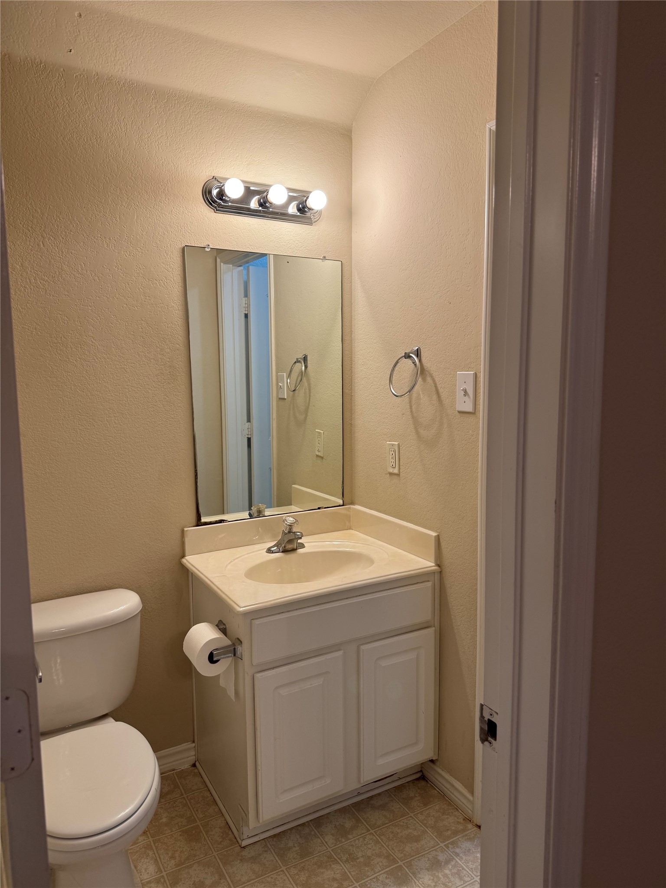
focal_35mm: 24
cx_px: 333
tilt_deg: -6.4
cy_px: 444
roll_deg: +1.2
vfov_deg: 71.6
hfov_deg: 56.8
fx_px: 616
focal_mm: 6.76
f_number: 1.78
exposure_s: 1/120
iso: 80
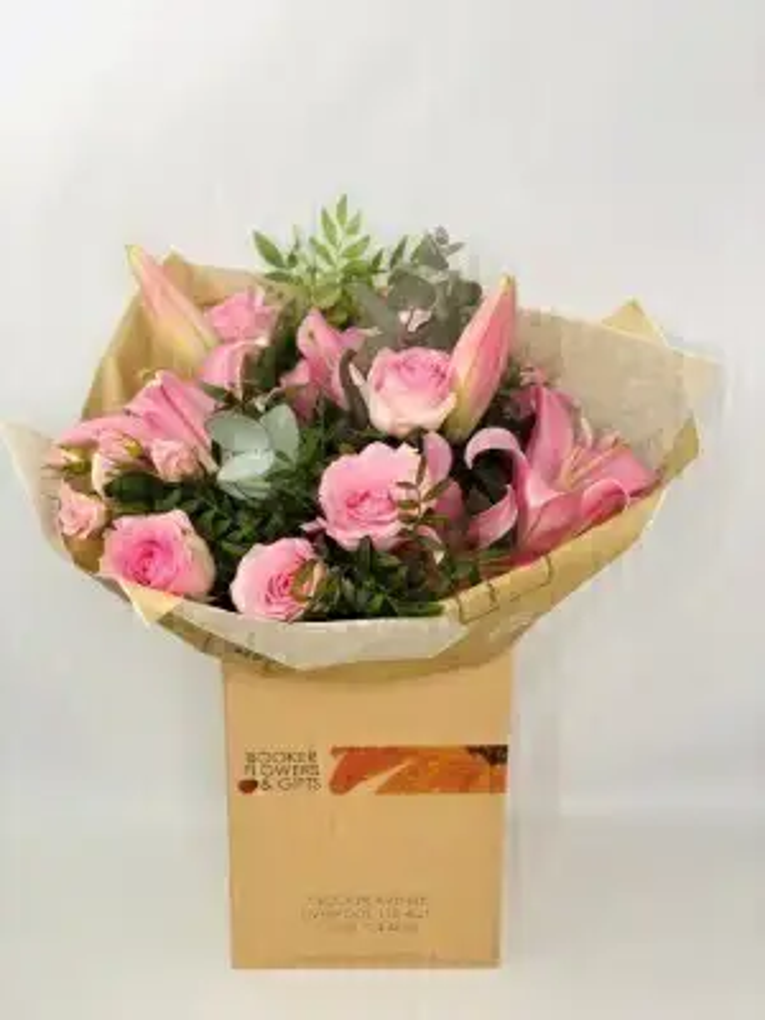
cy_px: 510
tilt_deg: -20.1
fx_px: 1532
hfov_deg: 28.0
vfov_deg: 36.8
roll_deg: -0.3
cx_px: 382
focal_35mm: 52
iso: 20
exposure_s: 1/50
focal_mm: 6
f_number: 2.4
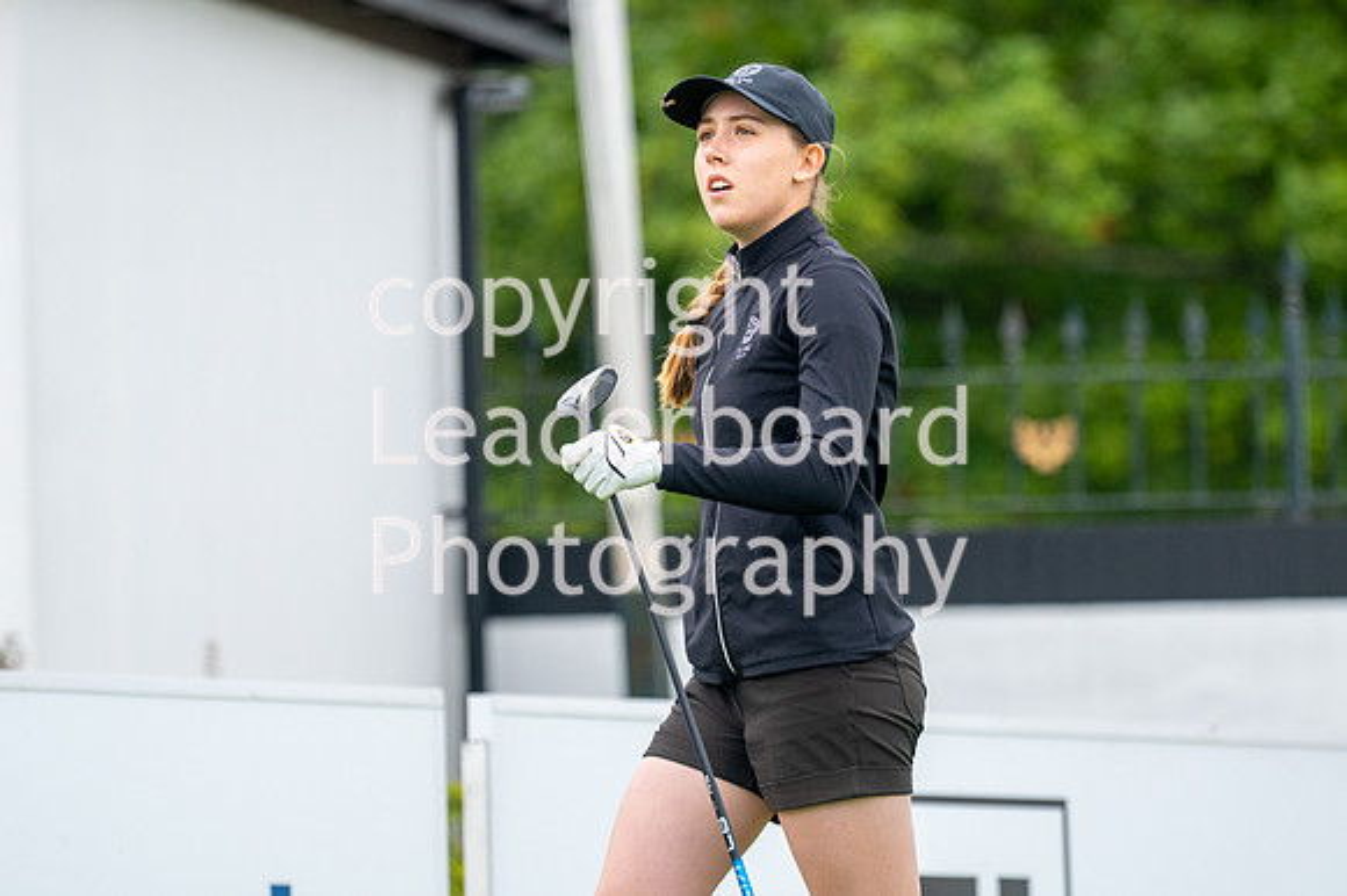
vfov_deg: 2.9
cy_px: 425
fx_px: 17973
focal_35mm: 481
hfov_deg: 4.3
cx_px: 708
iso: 400
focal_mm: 300
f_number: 5
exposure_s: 1/1250
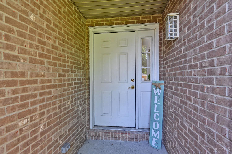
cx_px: 116
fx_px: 113
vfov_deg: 68.9
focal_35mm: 18
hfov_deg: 91.6
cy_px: 77
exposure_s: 1/250
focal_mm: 17.5
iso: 360
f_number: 4
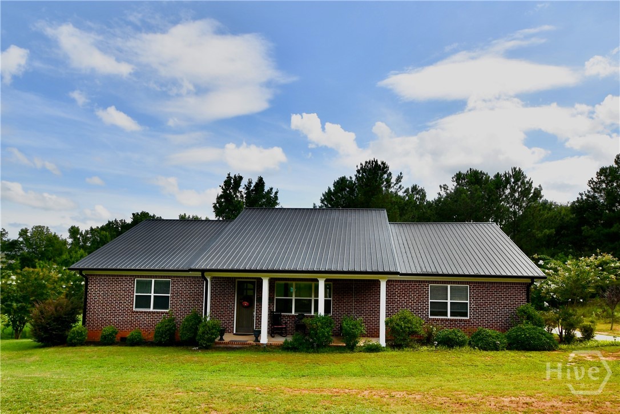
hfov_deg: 100.4
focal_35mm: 15
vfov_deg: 77.3
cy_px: 207
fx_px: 258
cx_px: 310
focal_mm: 10
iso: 125
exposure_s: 1/250
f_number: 8
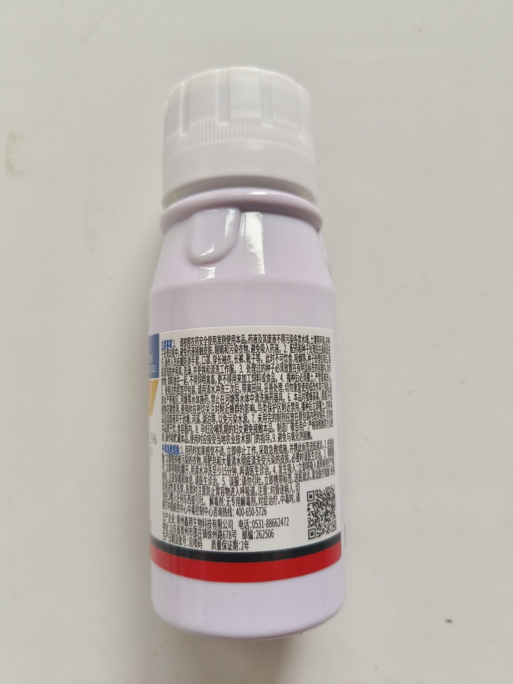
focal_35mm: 23
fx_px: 455
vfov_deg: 73.9
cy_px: 342
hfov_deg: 58.9
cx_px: 256
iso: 467
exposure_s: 1/120
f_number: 1.88
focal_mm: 5.56
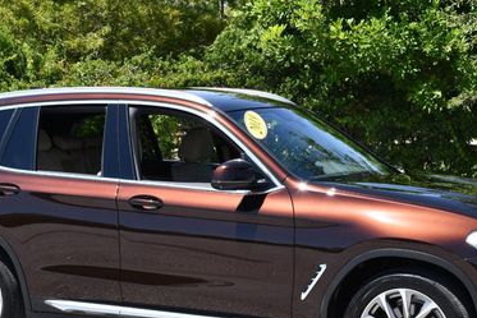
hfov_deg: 19.8
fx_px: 1365
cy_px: 190
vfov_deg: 13.3
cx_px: 247
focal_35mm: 103
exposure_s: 1/250
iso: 200
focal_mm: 30
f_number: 8
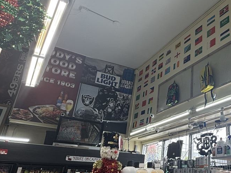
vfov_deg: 41.8
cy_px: 90
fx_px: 227
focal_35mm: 34
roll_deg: -0.2
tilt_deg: +23.5
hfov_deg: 49.4
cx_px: 198
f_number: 2.2
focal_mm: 2.22
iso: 64
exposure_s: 1/143
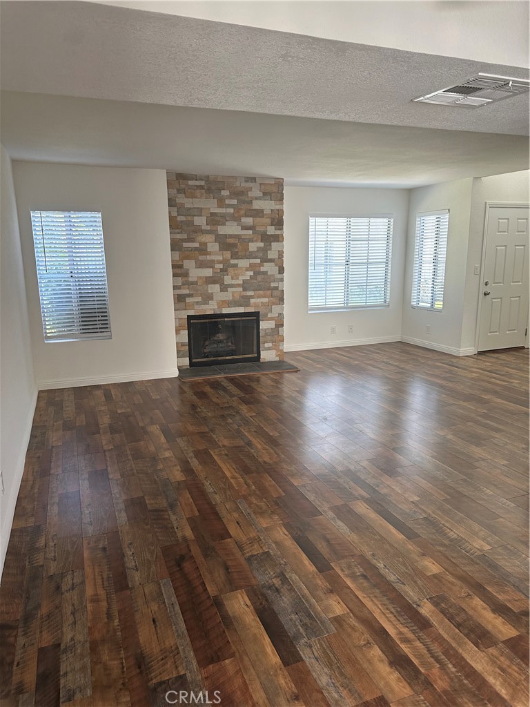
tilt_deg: -12.4
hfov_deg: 56.8
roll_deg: +0.6
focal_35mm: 24
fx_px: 490
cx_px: 265
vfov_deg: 71.6
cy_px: 354
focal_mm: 6.86
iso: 160
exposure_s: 1/121
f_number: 1.78
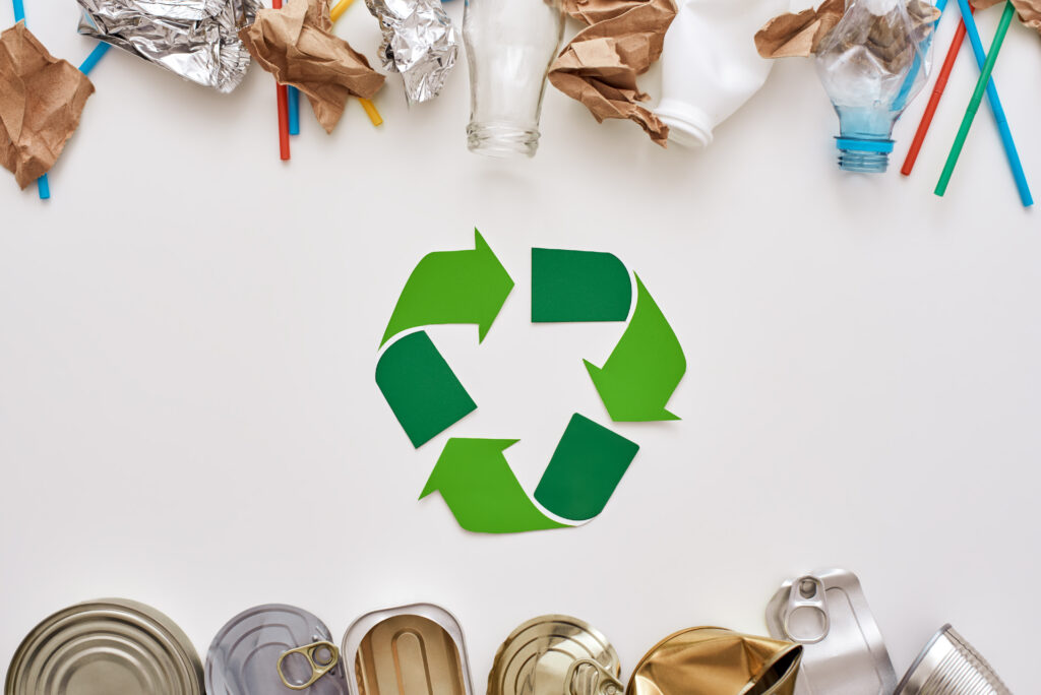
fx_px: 1447
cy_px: 348
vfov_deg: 27.0
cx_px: 520
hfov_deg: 39.6
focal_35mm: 50
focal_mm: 50
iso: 200
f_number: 5.6
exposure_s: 1/200
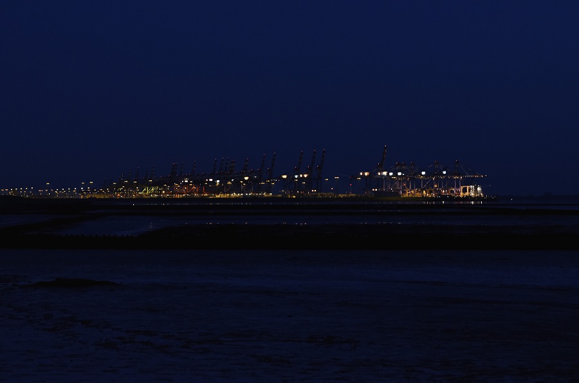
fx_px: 2069
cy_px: 192
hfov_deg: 15.9
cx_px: 290
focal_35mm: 129
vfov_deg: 10.6
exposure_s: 1/40
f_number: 2.8
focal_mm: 86
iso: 1250
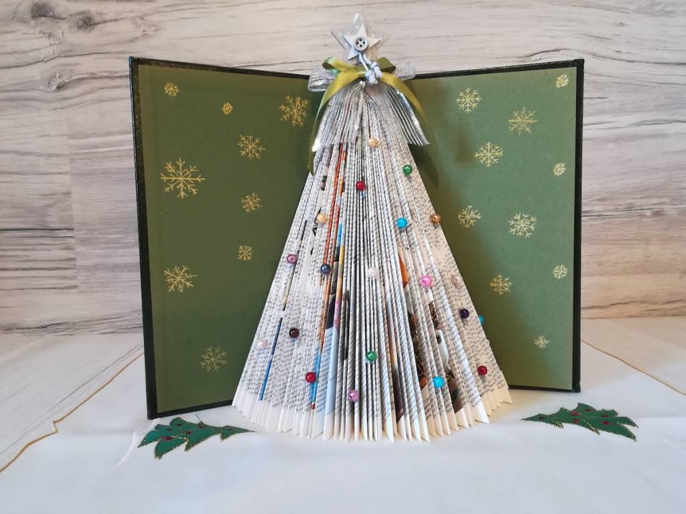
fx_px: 515
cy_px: 257
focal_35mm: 26
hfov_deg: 67.3
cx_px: 343
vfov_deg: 53.1
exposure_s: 1/33.3
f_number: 2.2
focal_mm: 3.83
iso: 250
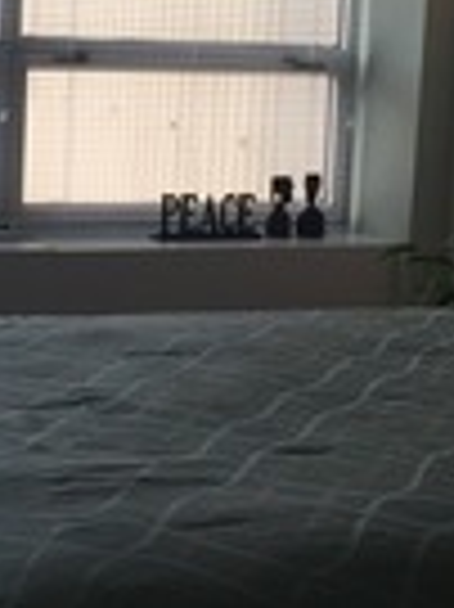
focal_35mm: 103
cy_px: 126
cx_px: 153
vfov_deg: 18.9
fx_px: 1804
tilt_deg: -7.0
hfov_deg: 14.3
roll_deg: -0.9
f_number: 2.2
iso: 40
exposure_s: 1/380
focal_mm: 4.15
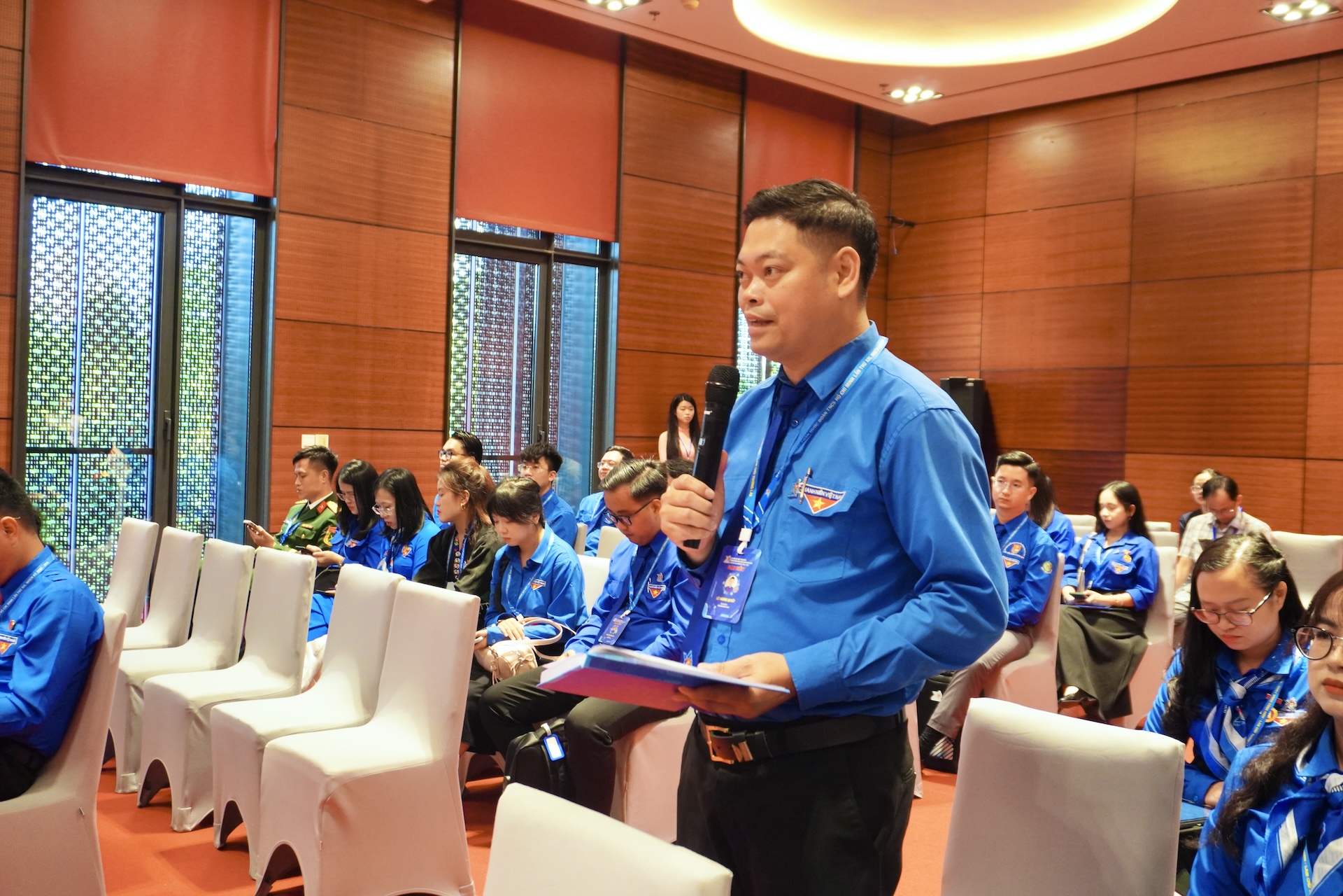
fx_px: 1287
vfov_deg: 38.4
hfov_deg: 55.1
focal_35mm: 34
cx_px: 672
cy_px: 448
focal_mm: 23
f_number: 5
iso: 1600
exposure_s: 1/60
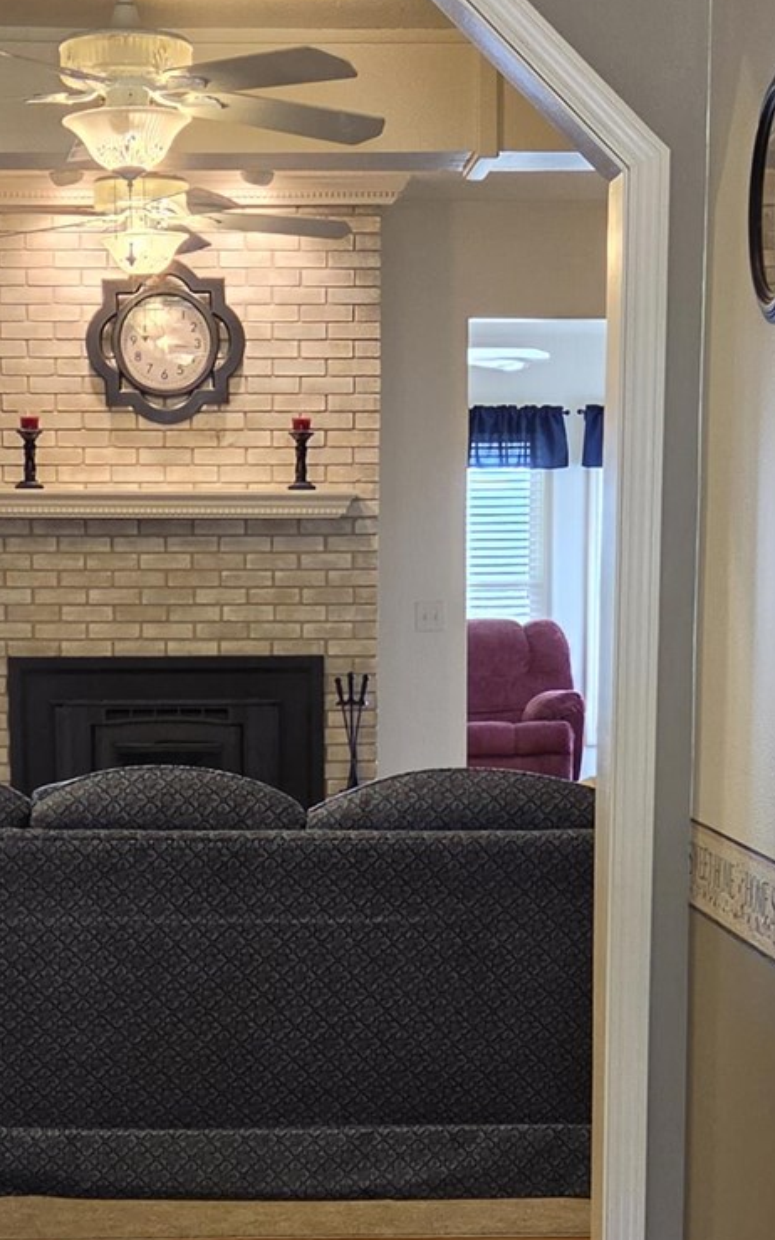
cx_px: 275
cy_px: 968
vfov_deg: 26.7
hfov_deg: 17.1
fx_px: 2568
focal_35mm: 76
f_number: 1.8
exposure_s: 1/120
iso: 200
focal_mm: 5.4
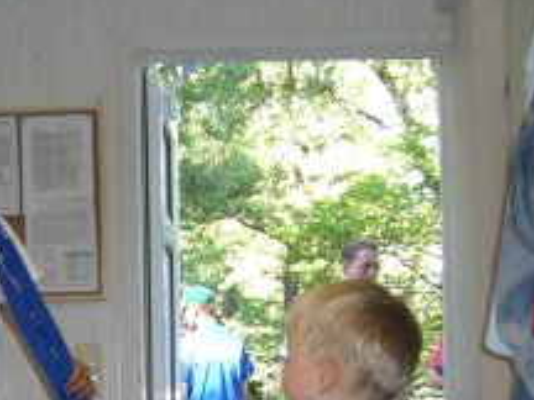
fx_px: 1358
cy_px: 431
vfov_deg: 16.3
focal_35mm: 88
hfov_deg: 21.7
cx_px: 52
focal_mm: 6.2
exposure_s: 1/60
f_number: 2.7
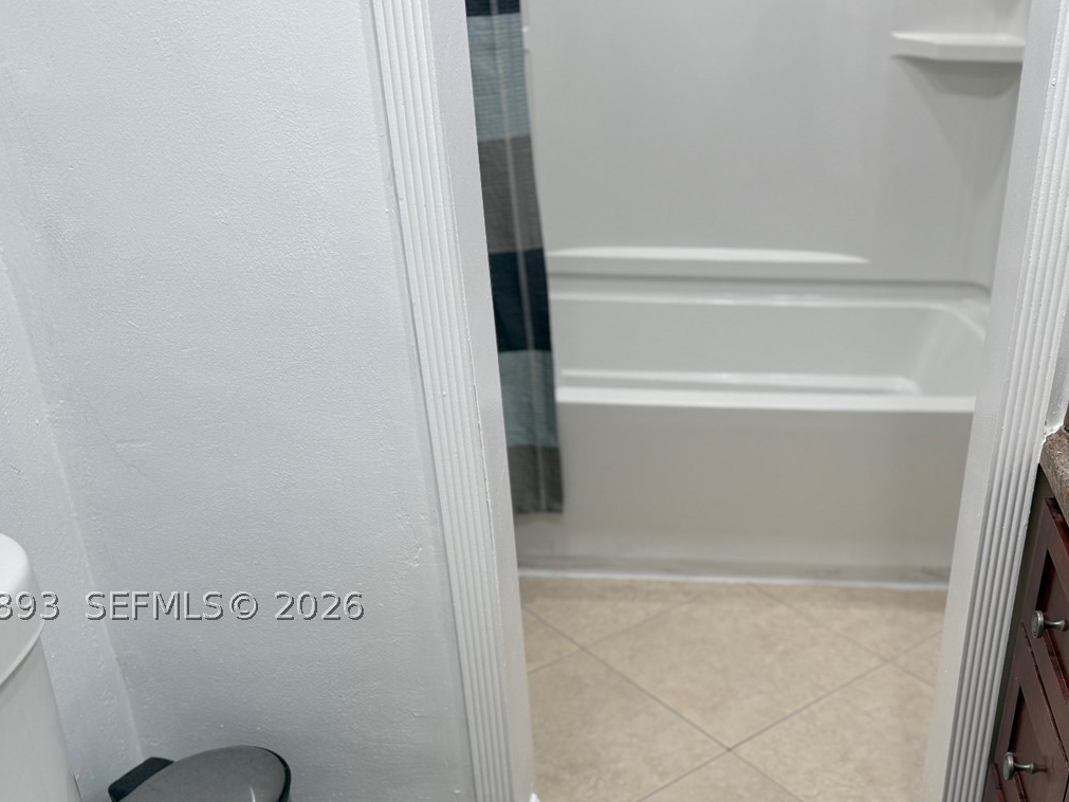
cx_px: 687
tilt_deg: -30.6
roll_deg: -0.5
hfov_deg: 48.4
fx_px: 1173
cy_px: 605
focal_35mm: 38
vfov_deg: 36.8
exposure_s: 1/120
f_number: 1.78
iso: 100
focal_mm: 6.76
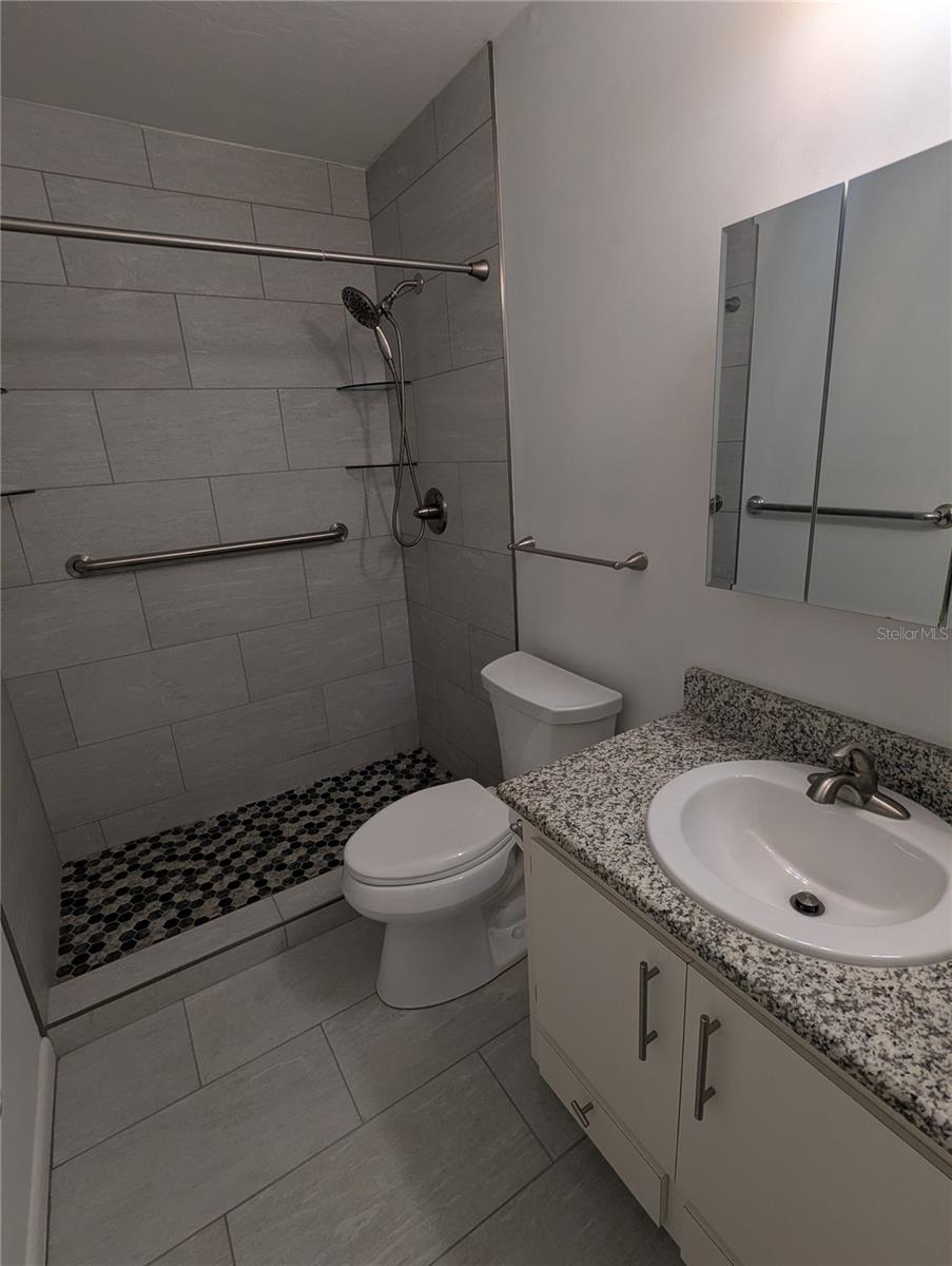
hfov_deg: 78.2
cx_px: 476
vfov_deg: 94.4
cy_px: 633
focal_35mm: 16
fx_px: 585
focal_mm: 2.35
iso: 47
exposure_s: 1/30
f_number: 2.2
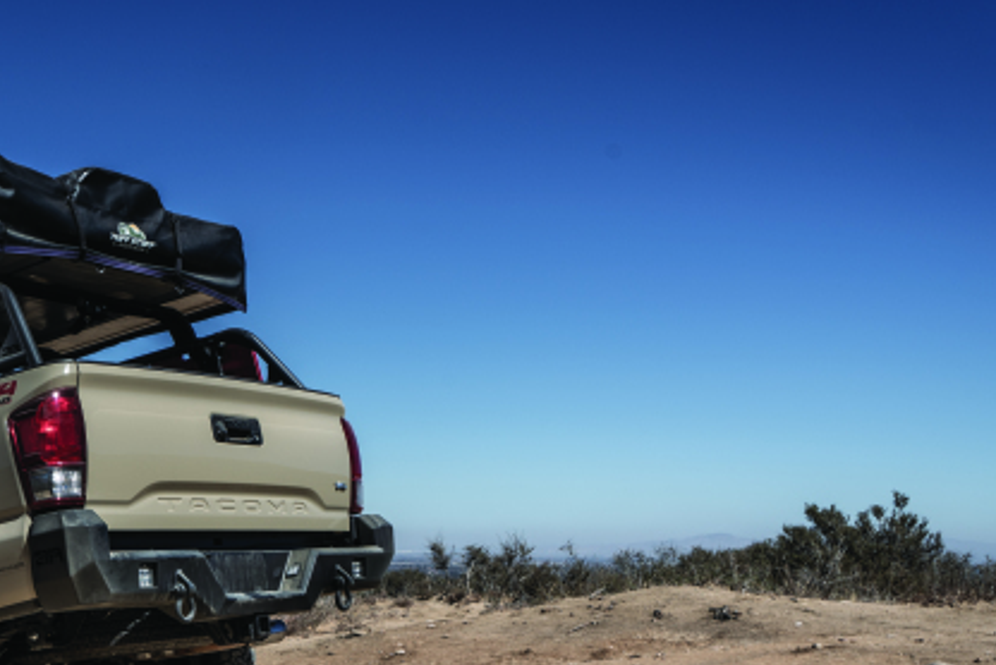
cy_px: 495
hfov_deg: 37.5
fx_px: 1384
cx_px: 136
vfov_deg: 26.7
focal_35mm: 50
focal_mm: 26
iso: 50
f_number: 10
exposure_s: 1/200
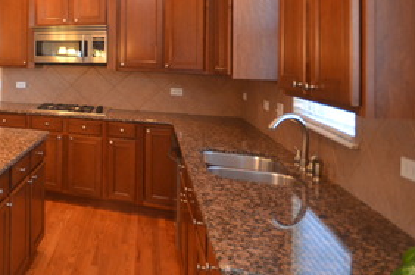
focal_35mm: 34
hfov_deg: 42.9
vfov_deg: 37.3
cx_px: -47
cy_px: 51
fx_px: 391
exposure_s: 1/50
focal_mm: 10
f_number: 4
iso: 800
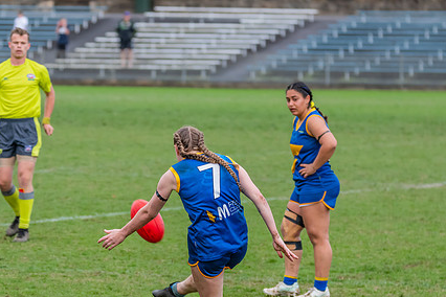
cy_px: 228
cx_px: 217
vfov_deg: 3.9
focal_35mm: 356
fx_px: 4410
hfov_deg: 5.8
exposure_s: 1/1250
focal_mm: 200
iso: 1100
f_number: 5.3
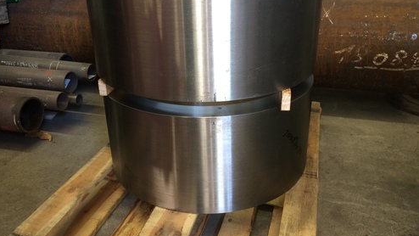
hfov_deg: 61.0
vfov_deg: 36.6
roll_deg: +2.4
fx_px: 356
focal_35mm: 32
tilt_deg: -24.0
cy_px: 95
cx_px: 209
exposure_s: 1/30
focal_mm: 4.15
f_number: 2.2
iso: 80
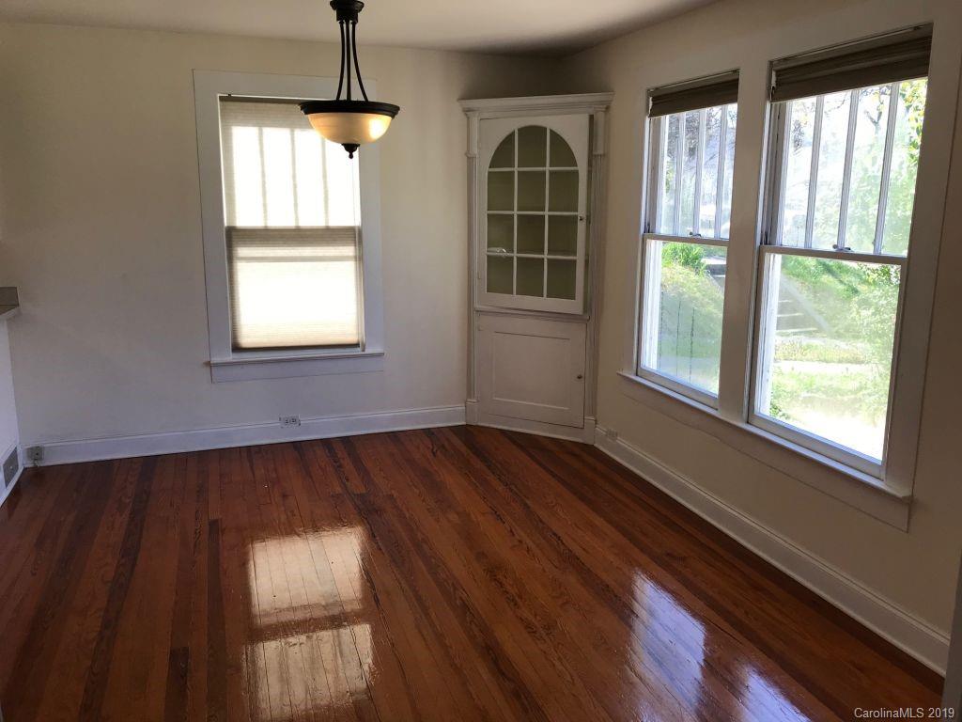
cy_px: 361
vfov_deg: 49.7
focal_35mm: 28
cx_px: 481
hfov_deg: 63.4
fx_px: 778
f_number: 1.8
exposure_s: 1/189
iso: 20
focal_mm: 3.99
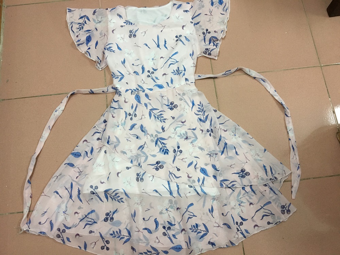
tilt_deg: -74.8
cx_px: 170
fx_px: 285
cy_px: 128
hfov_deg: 61.7
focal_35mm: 29
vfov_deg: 48.2
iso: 160
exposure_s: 1/33
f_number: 2.2
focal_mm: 4.15
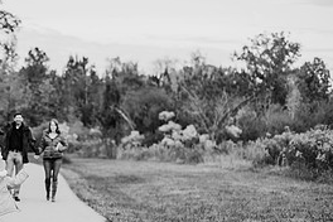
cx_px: -20
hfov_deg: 18.0
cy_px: 167
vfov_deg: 12.4
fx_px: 1017
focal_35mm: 110
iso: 320
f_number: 2.2
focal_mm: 50
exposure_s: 1/800
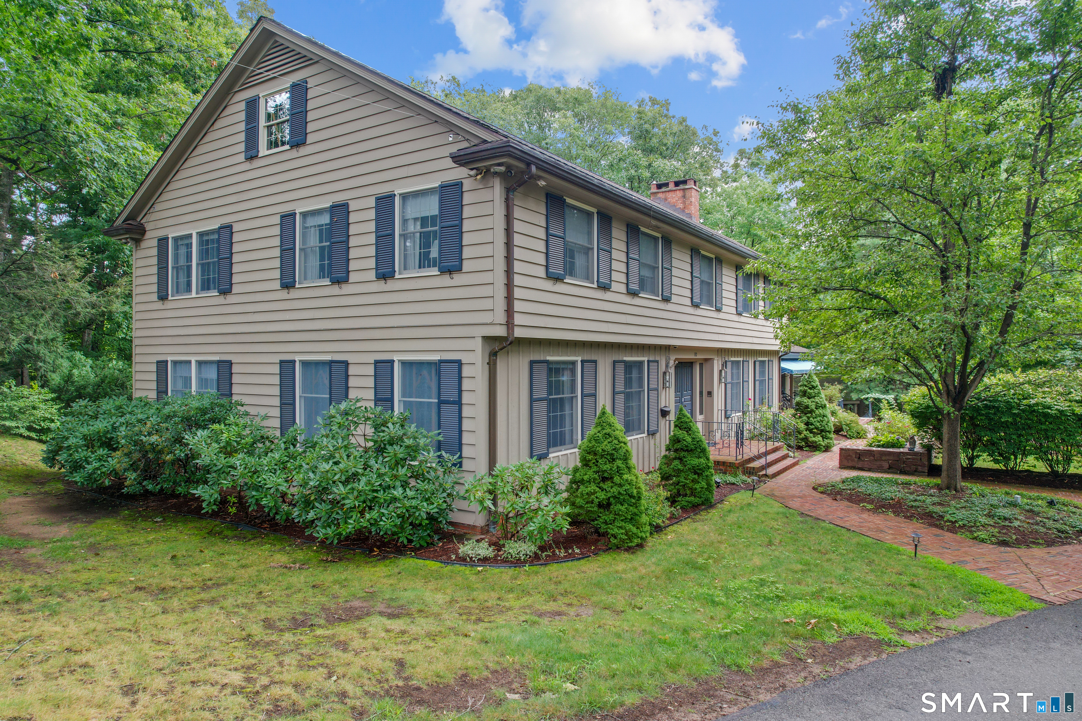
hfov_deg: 78.6
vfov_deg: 57.2
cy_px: 360
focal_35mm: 22
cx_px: 541
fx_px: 661
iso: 100
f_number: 2.8
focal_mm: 8.38
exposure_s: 1/125
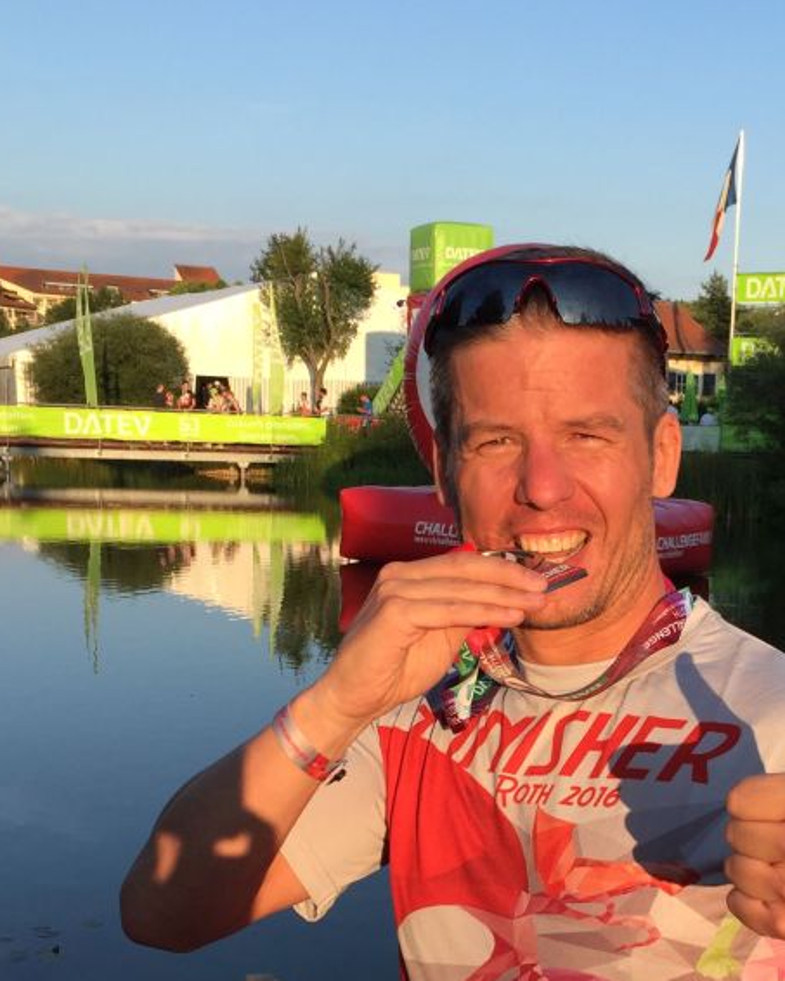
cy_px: 756
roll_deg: -1.8
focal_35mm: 55
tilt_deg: -10.3
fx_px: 1597
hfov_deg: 27.4
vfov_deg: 33.4
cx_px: 531
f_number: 2.2
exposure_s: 1/746
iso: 32
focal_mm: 4.15
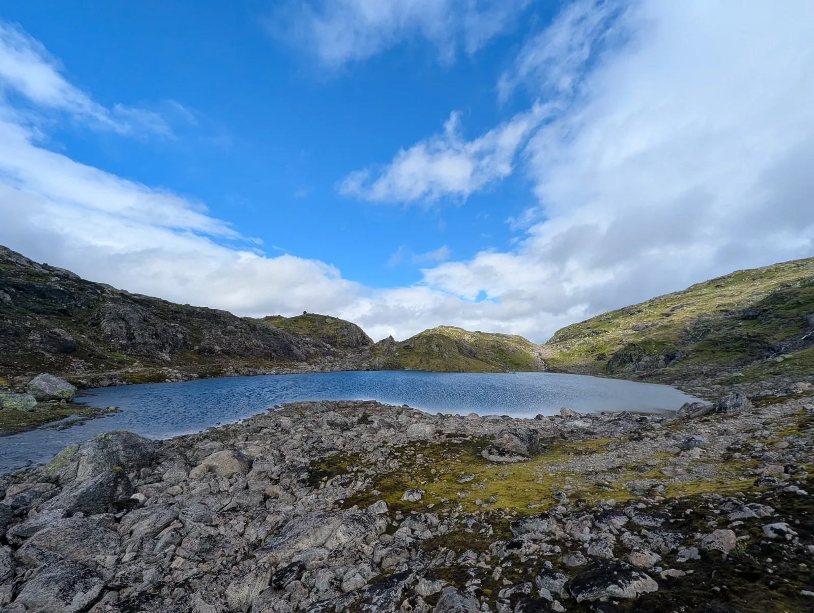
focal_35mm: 13
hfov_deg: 106.1
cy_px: 306
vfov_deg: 90.1
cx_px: 407
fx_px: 306
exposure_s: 1/1529
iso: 50
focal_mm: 1.95
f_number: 2.2
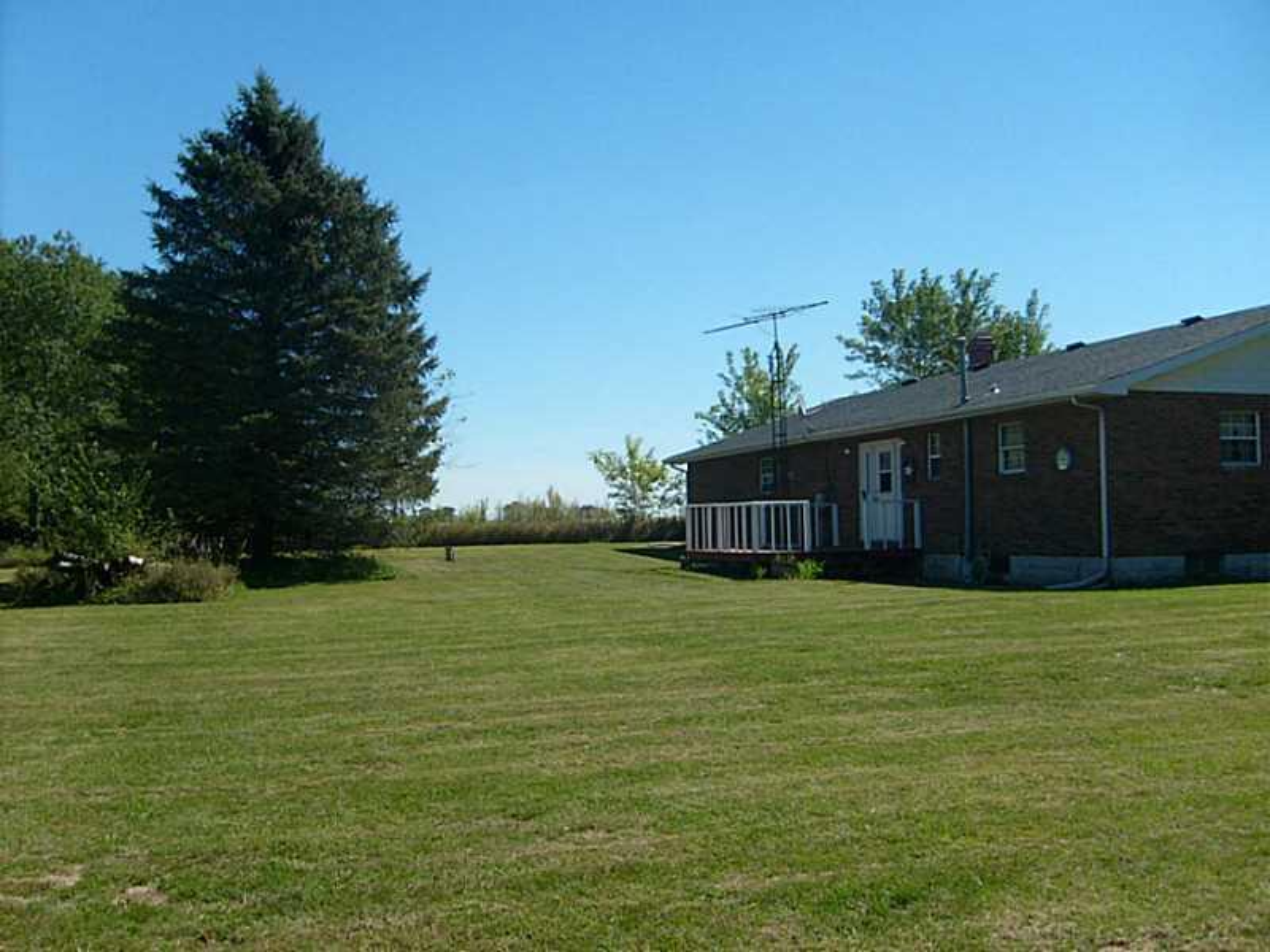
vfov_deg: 40.7
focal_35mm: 35
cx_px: 635
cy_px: 476
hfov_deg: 52.6
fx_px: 1284
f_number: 7.1
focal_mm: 5.8
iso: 80
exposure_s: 1/350
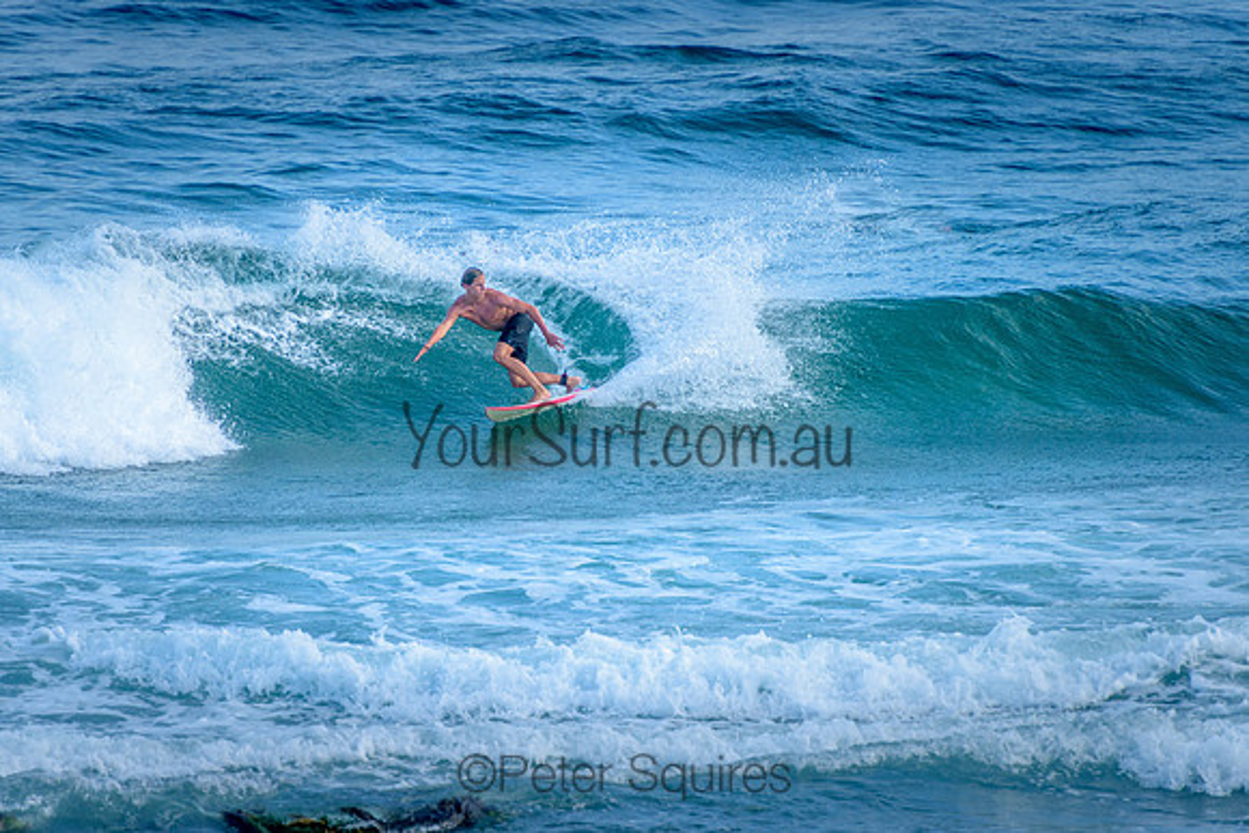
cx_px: 628
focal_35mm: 491
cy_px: 325
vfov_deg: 2.8
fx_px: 17025
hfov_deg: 4.2
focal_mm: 400
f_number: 5.6
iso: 450
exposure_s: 1/1250
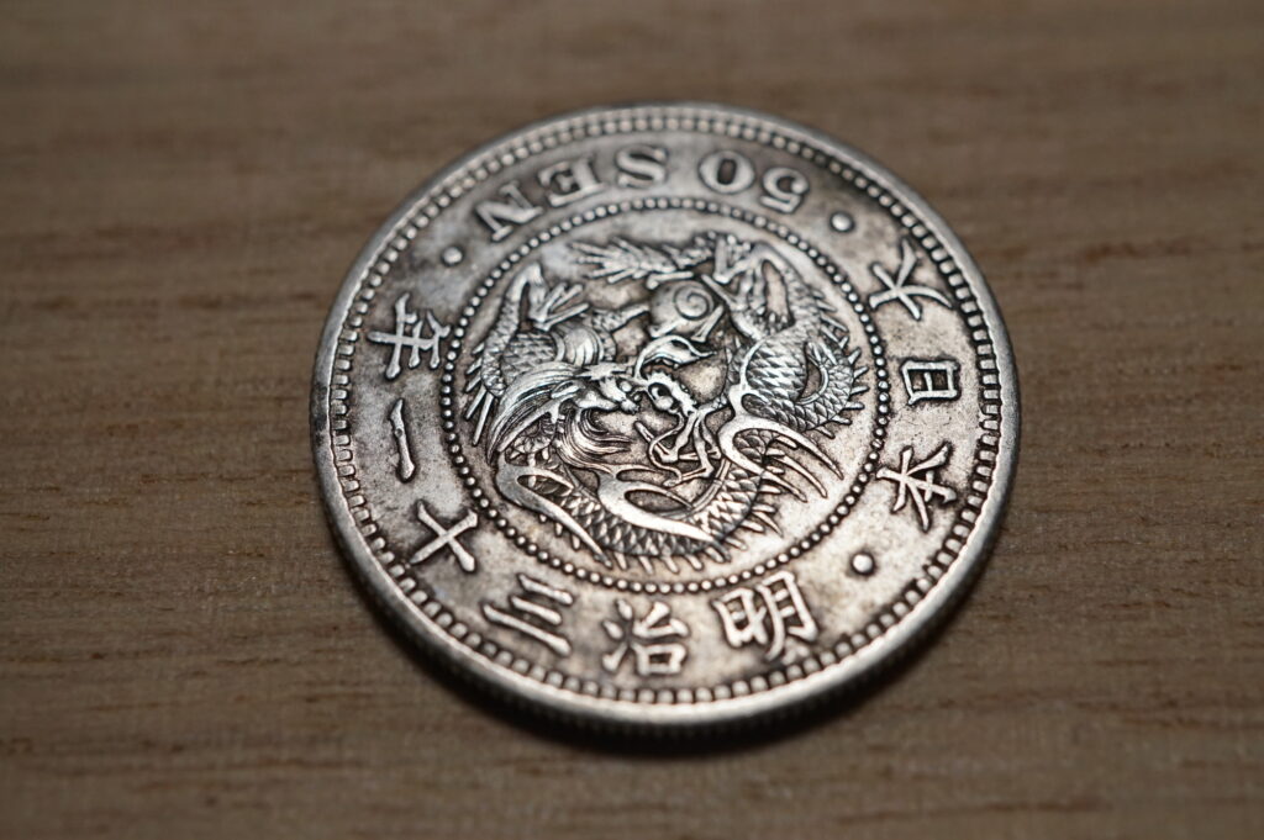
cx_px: 632
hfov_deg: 43.6
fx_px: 1579
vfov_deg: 29.8
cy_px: 420
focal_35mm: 45
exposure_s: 1/60
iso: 500
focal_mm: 30
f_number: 5.6
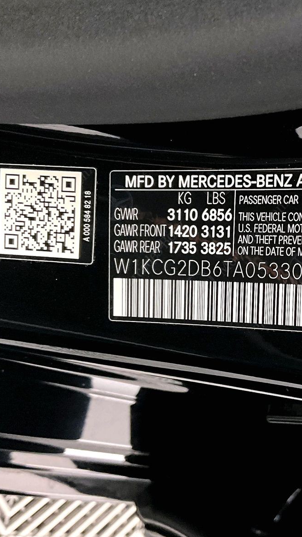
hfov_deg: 26.7
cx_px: 272
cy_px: 266
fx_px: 613
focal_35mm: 43
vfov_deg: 47.4
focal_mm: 3
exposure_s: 1/30
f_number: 1.8
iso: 250
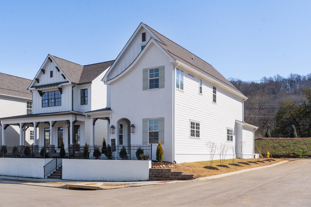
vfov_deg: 40.0
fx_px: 285
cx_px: 156
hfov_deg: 57.2
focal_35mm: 33
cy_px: 104
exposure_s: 1/800
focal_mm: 33
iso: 320
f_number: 7.1
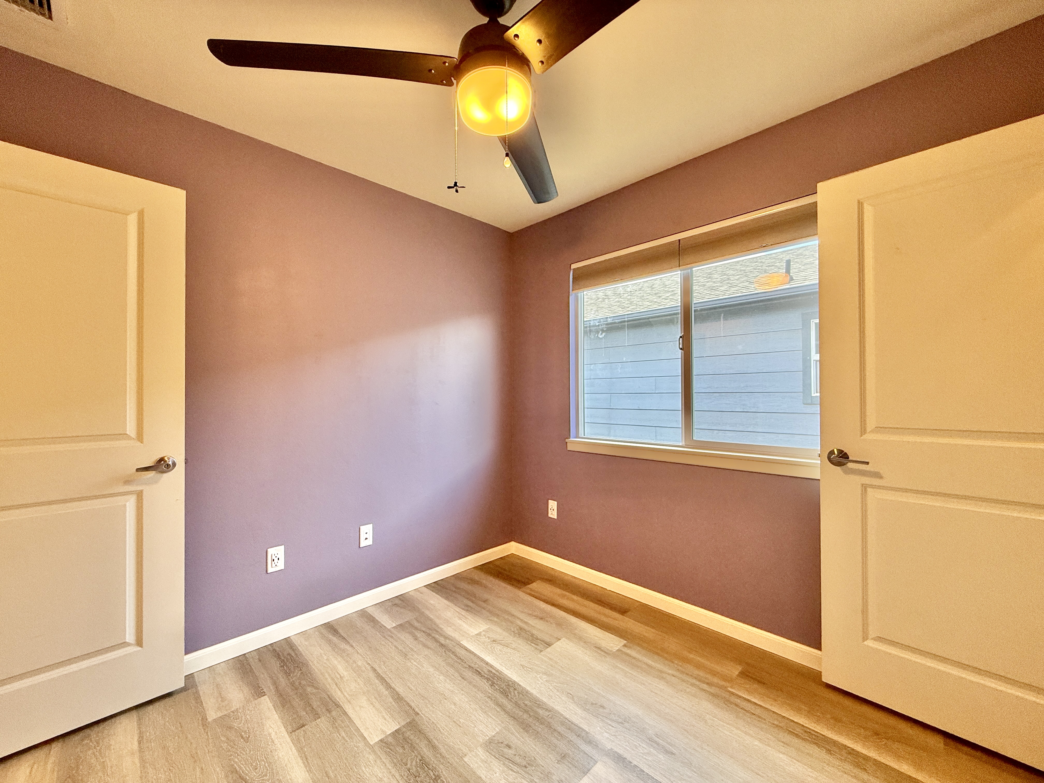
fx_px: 422
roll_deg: +0.1
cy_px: 392
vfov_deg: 85.7
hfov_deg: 102.1
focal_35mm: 14
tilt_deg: +0.9
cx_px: 522
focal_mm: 2.22
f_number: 2.2
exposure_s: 1/120
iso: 160
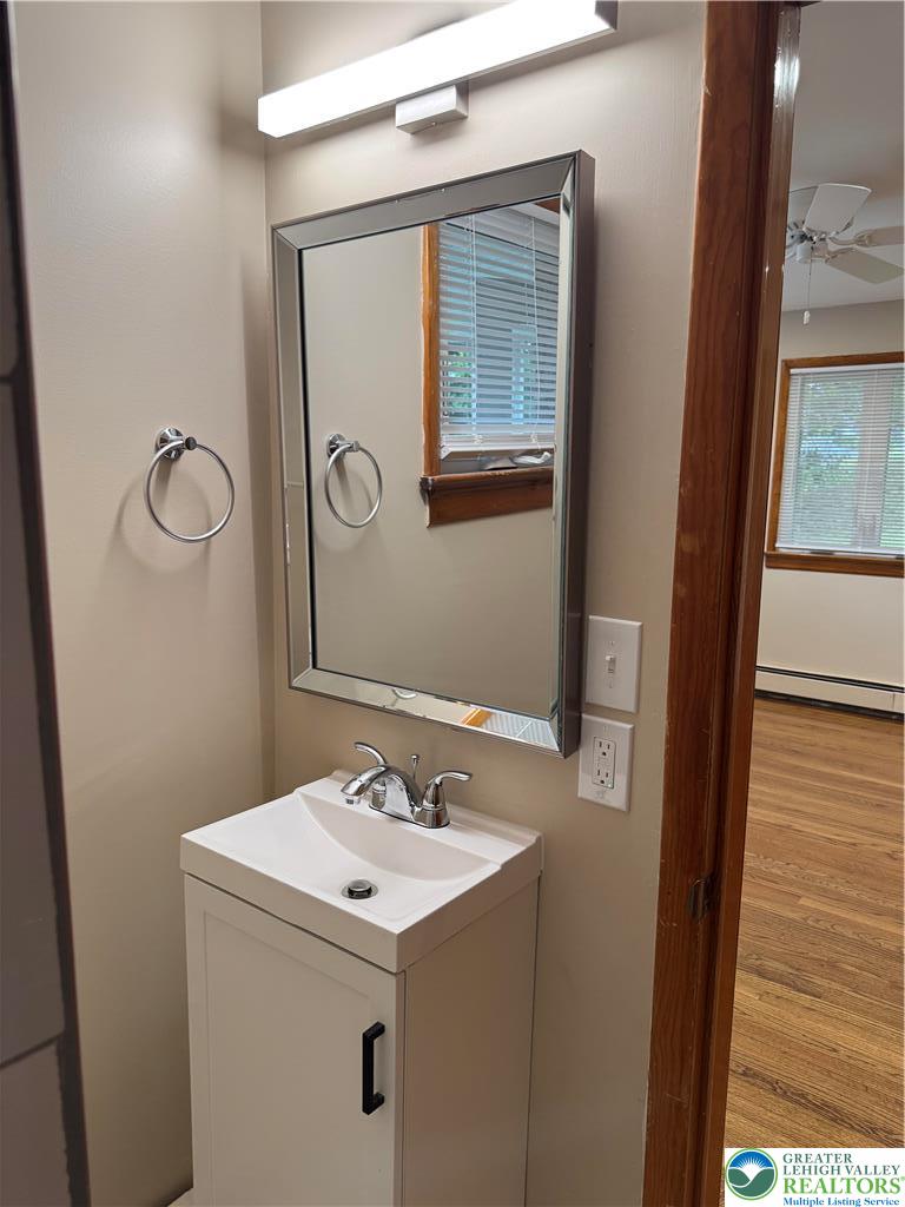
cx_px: 452
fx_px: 837
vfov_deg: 71.6
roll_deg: -1.1
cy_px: 604
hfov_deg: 56.8
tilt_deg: -9.4
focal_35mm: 24
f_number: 1.78
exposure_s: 1/120
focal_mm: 6.76
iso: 200
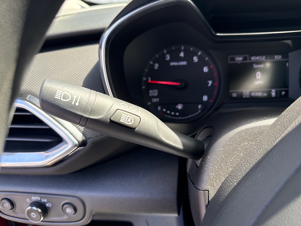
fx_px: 209
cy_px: 113
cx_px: 150
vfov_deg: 56.8
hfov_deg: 71.6
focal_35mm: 24
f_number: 1.78
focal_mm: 6.76
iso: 100
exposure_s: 1/302
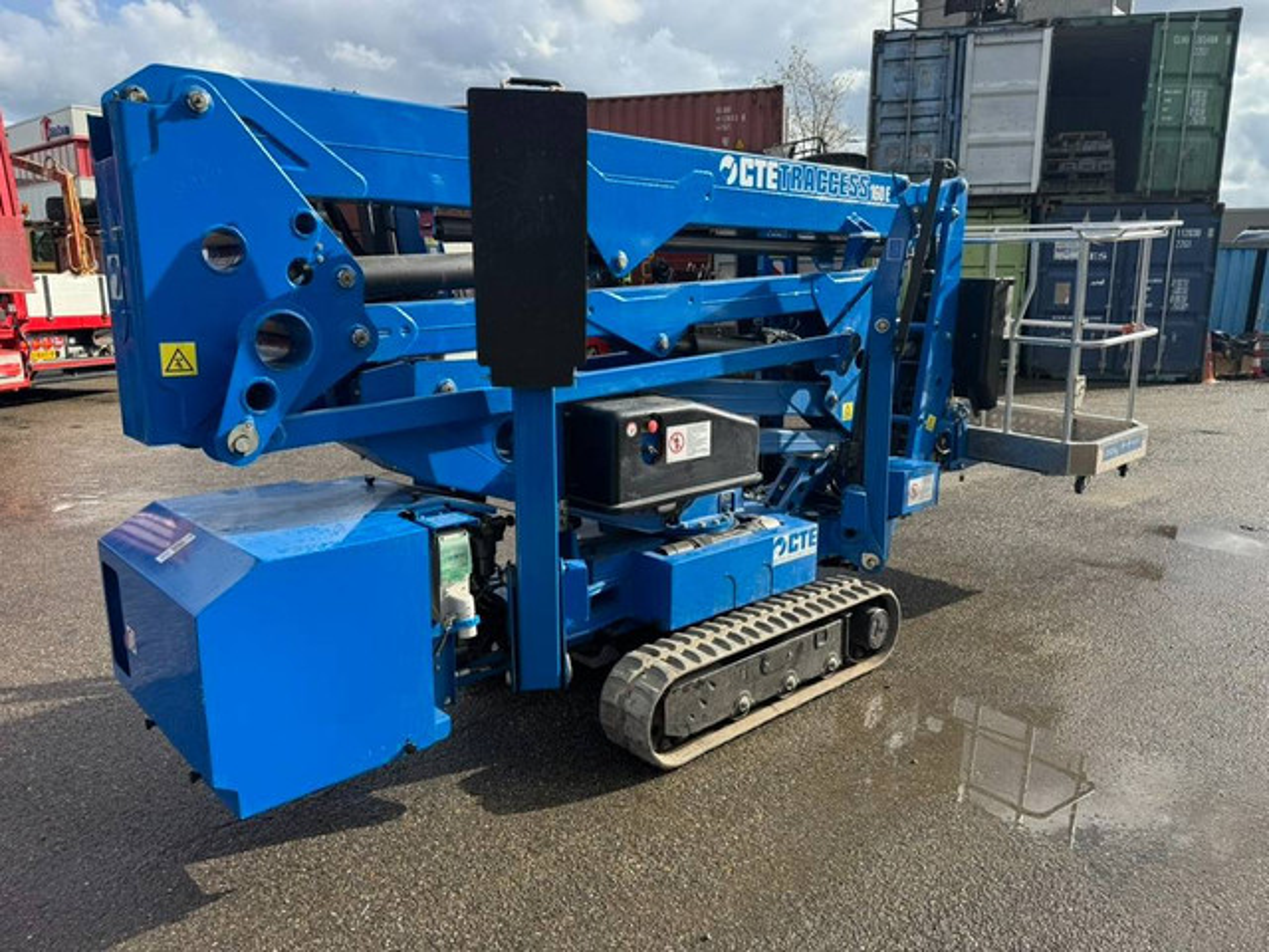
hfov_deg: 71.6
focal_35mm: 24
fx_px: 880
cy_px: 476
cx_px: 634
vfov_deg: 56.8
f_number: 1.78
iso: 80
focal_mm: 6.76
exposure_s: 1/1818
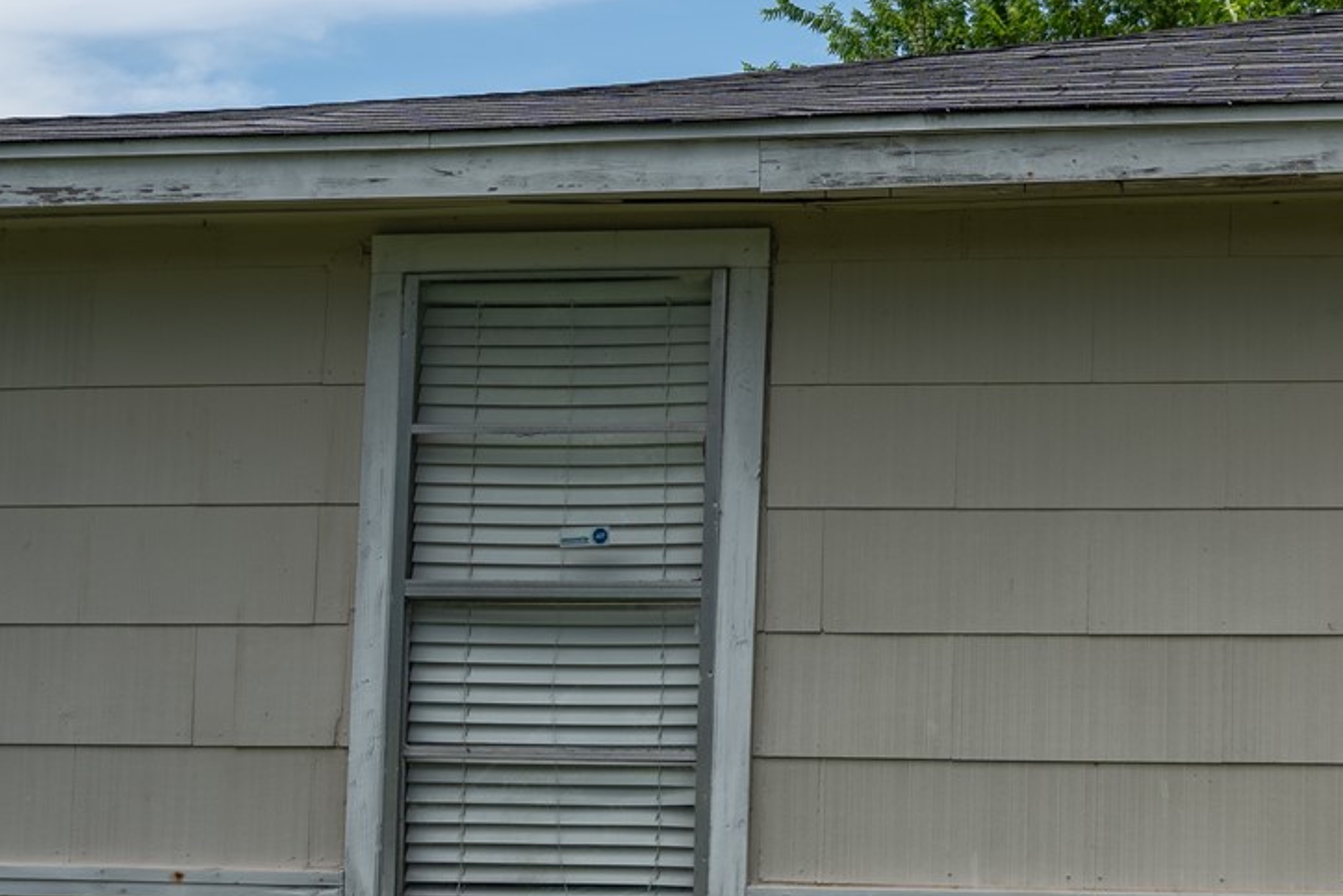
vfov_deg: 18.9
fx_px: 2686
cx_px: 1551
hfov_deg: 25.6
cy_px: 434
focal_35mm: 72
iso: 100
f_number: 8
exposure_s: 1/1250
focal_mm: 24
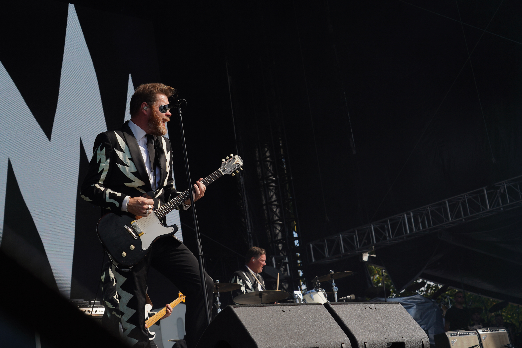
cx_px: 261
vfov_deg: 20.3
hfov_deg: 30.1
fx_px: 971
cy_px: 174
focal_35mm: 67
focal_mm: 67
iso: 100
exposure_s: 1/320
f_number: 8
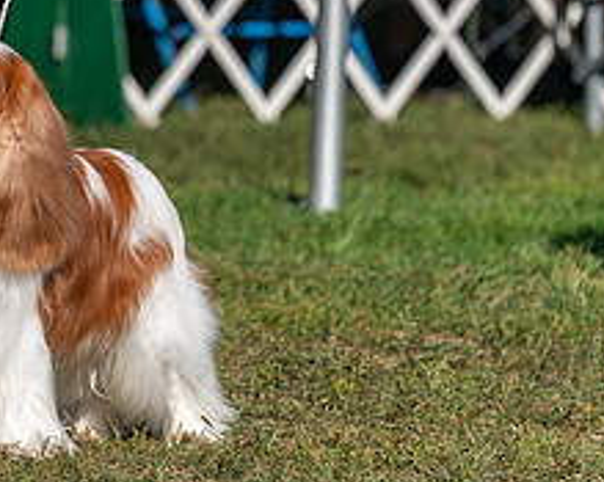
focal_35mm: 578
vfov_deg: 2.7
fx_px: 10328
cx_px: 4
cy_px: -129
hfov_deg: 3.3
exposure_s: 1/1250
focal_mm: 200
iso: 100
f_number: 4.5
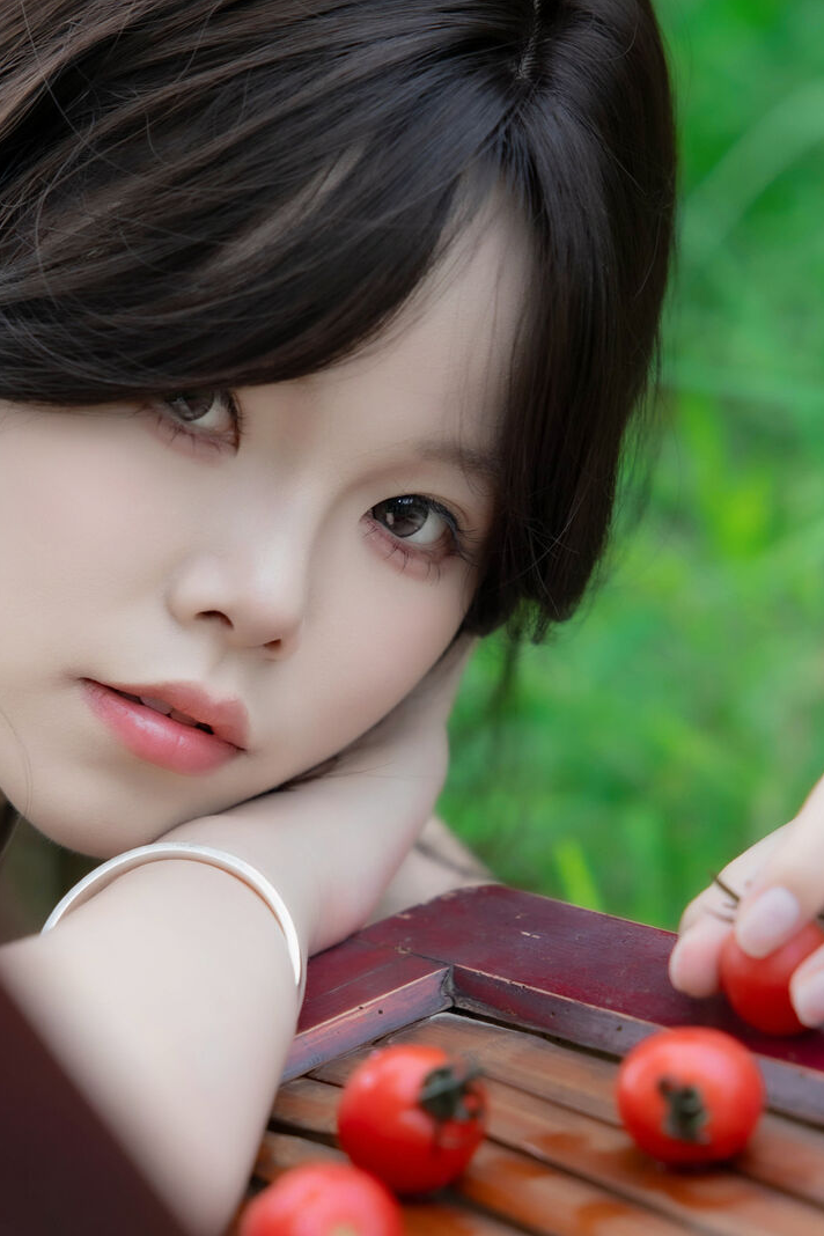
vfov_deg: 17.3
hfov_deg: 11.6
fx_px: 4051
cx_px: 348
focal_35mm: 118
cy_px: 741
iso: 200
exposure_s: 1/125
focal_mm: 70
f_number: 3.2
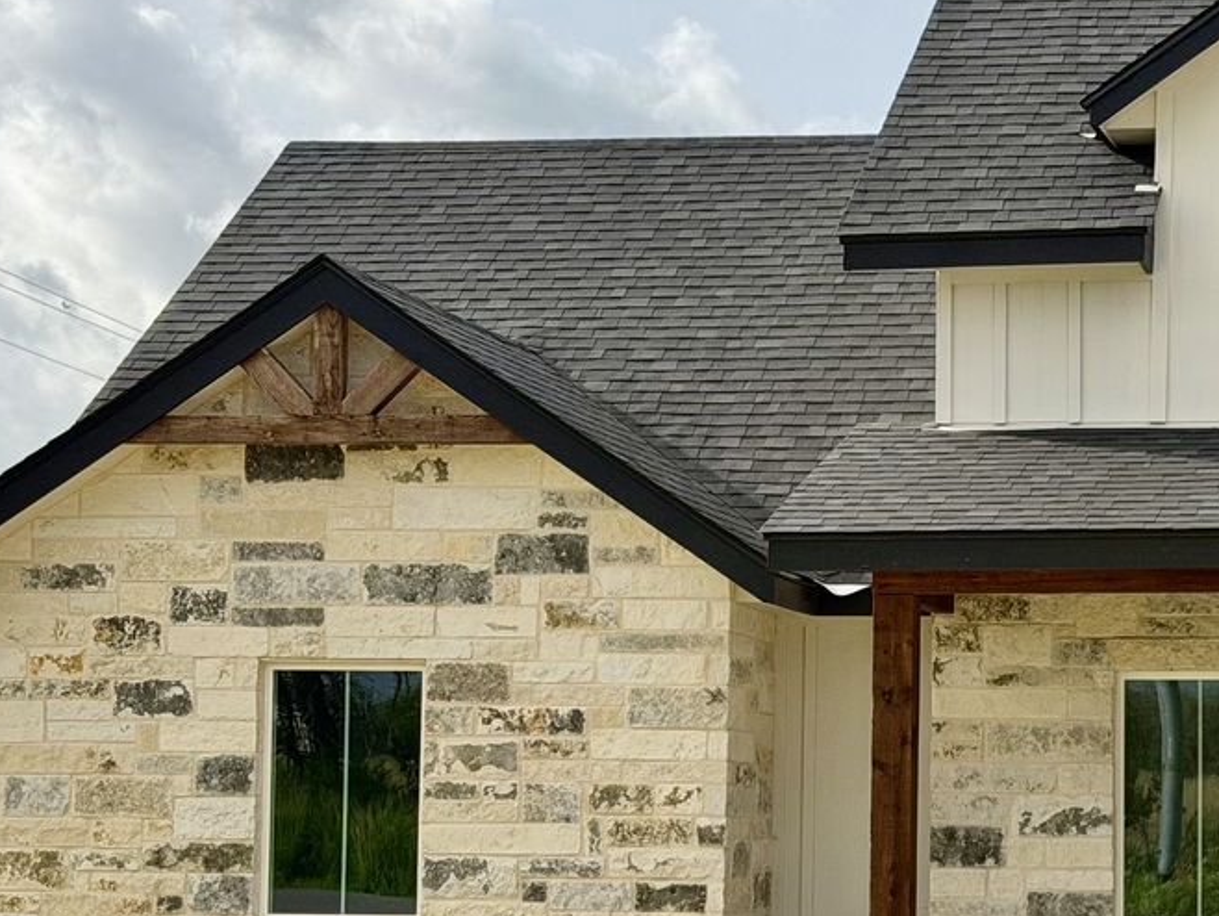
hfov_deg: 18.4
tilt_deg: +2.5
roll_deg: -0.4
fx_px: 3699
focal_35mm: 105
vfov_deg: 14.1
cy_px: 649
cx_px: 1076
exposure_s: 1/4329
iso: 100
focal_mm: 6.76
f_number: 1.78
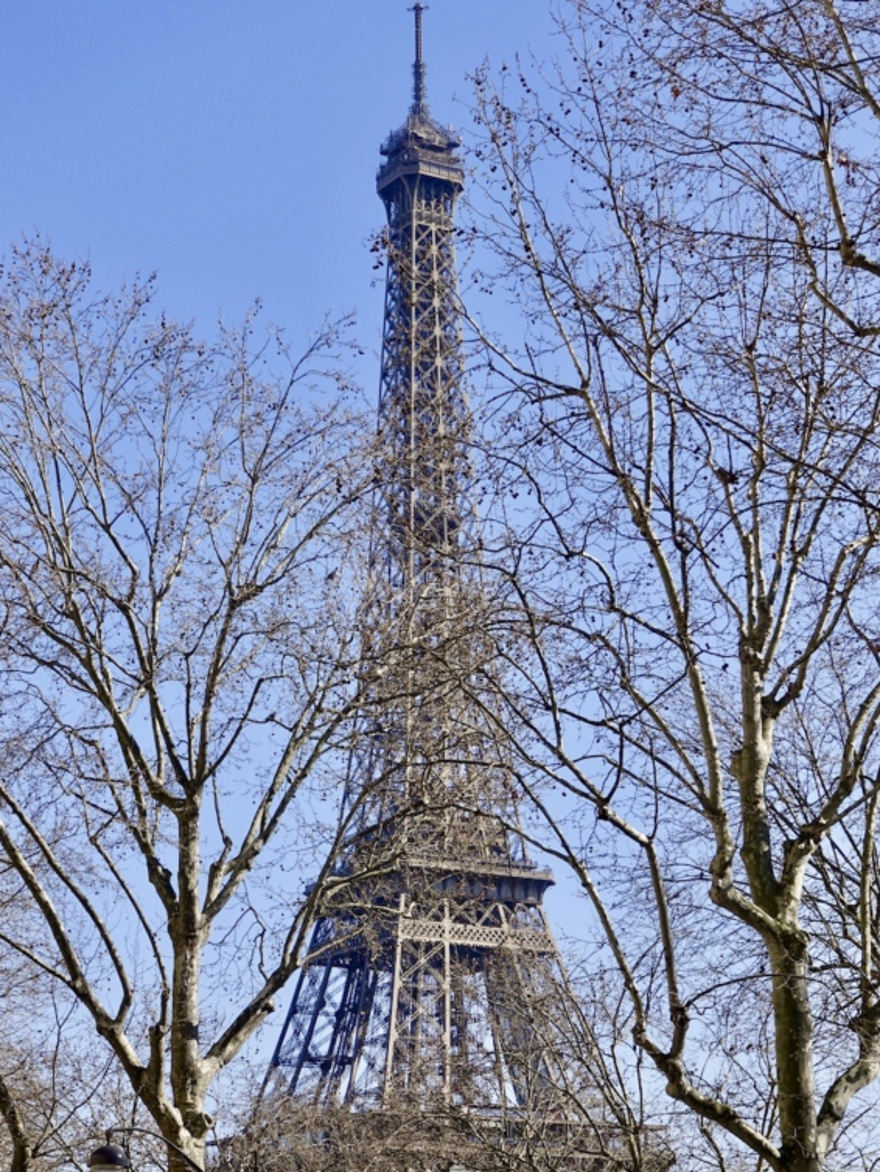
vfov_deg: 22.2
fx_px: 2981
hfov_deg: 16.8
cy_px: 718
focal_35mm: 88
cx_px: 424
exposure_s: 1/500
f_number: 5.6
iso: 125
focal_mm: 24.47
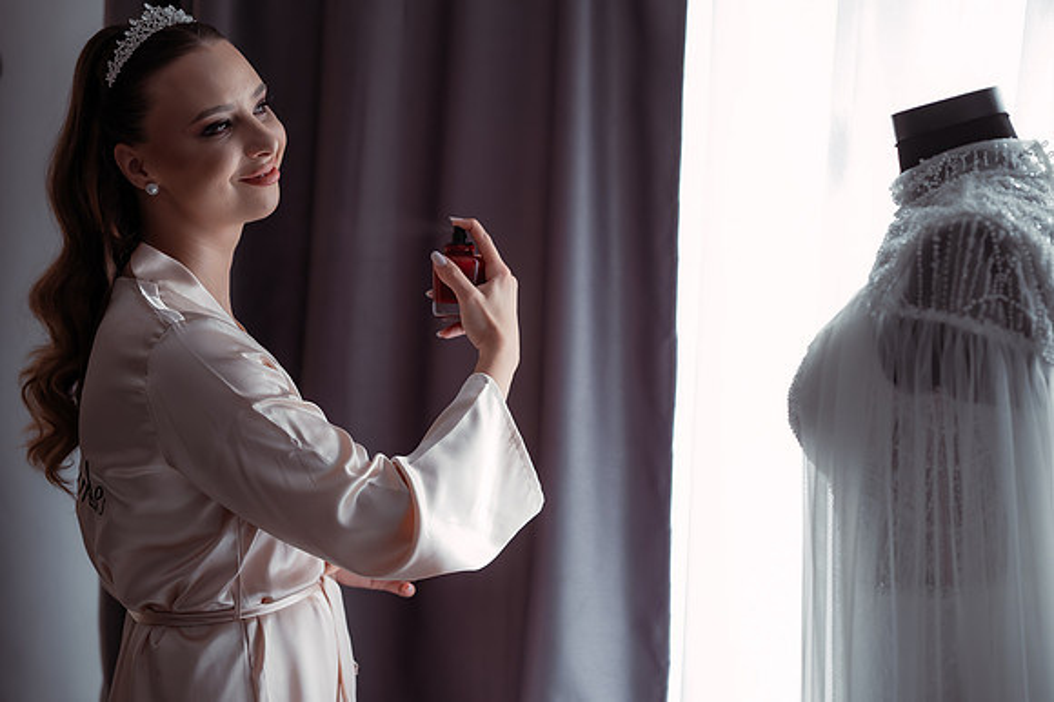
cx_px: 527
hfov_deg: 23.9
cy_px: 351
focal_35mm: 85
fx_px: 2487
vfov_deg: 16.1
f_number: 3.2
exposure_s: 1/250
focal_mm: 85
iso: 1600
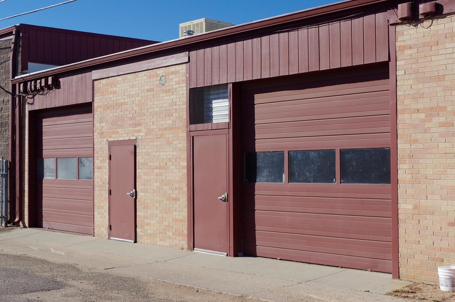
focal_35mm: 52
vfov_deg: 25.9
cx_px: 215
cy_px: 142
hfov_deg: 38.2
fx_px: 656
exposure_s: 1/200
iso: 200
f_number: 14
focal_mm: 30.63
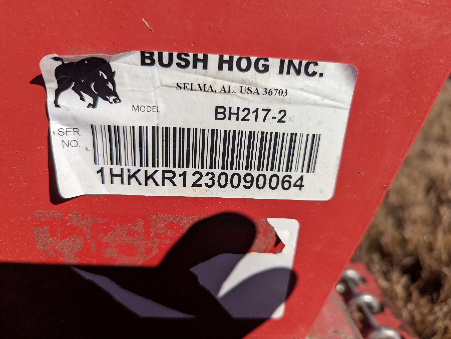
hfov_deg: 71.5
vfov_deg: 56.9
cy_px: 170
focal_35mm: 24
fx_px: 313
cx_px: 226
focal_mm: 6.81
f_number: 1.85
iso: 44
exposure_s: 1/4049
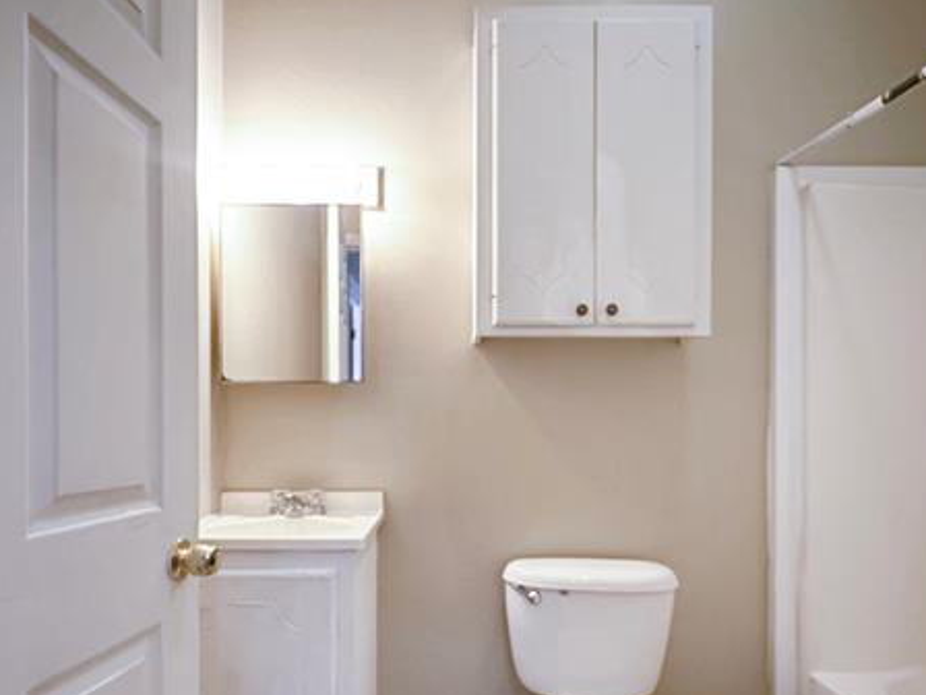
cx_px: 426
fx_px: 535
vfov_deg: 63.9
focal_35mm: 20
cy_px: 476
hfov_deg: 81.6
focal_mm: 2.22
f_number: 2.2
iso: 800
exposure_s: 1/60
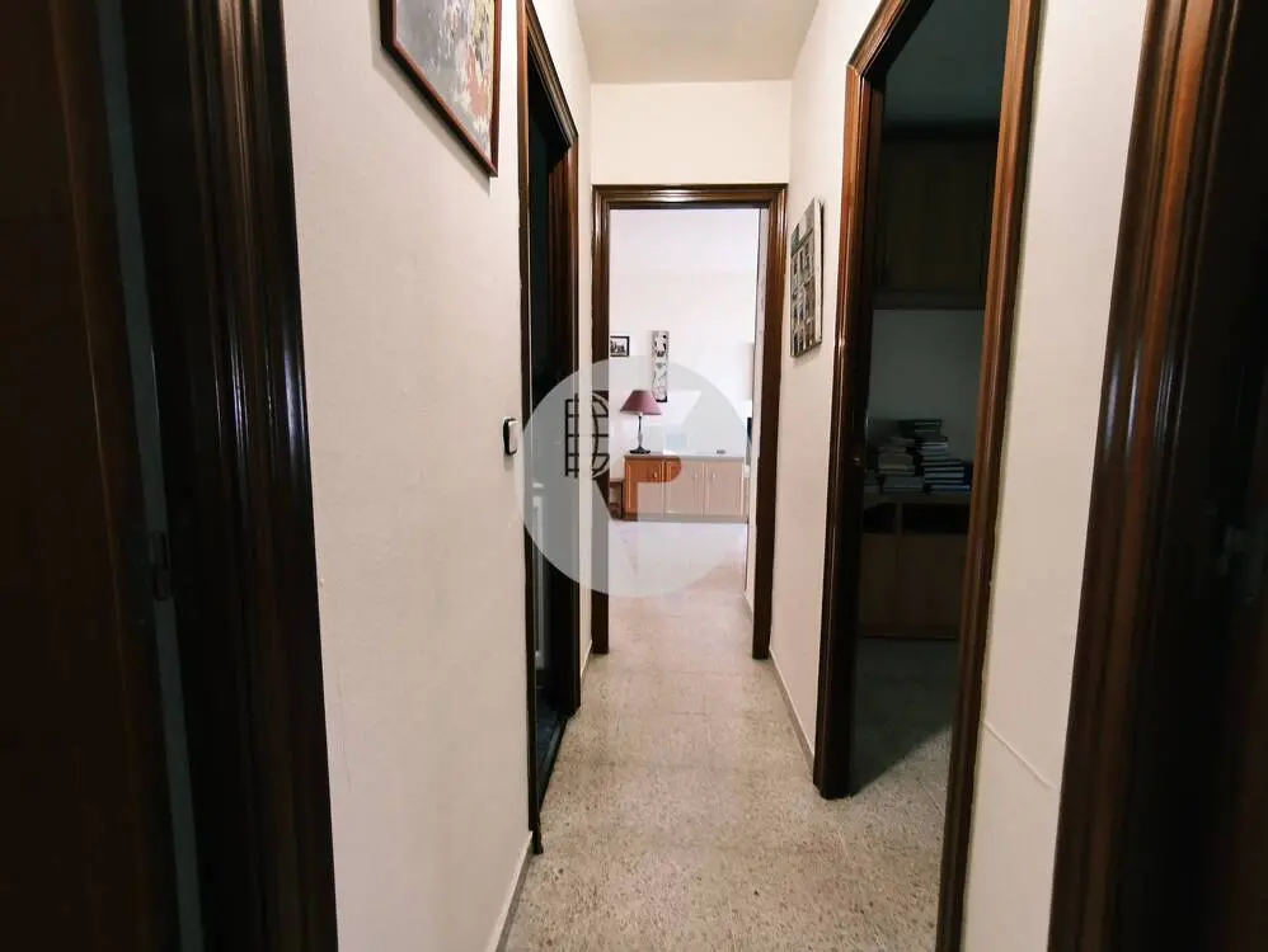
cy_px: 476
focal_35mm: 15
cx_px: 634
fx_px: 550
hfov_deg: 98.1
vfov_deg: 81.8
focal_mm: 1.65
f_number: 2.2
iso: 500
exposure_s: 1/16.7
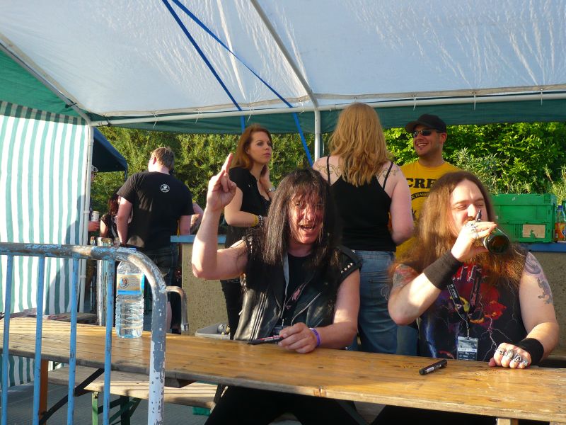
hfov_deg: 49.0
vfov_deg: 37.7
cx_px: 283
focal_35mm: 38
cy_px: 212
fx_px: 621
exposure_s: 1/200
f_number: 3.2
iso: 100
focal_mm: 6.2
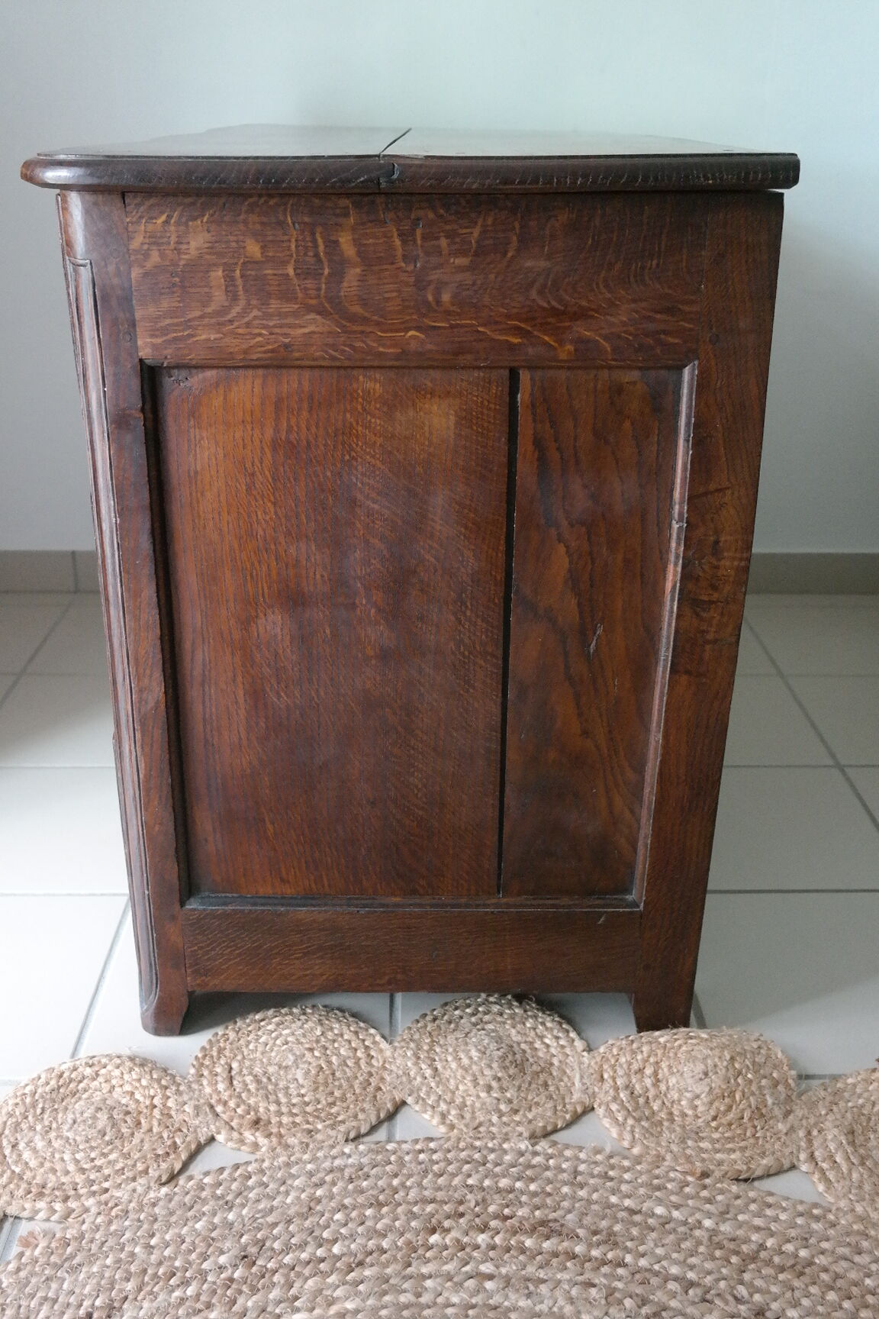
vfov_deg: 53.1
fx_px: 1318
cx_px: 440
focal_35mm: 36
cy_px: 660
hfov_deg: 36.9
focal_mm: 24
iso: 3200
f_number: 3.5
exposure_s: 1/50
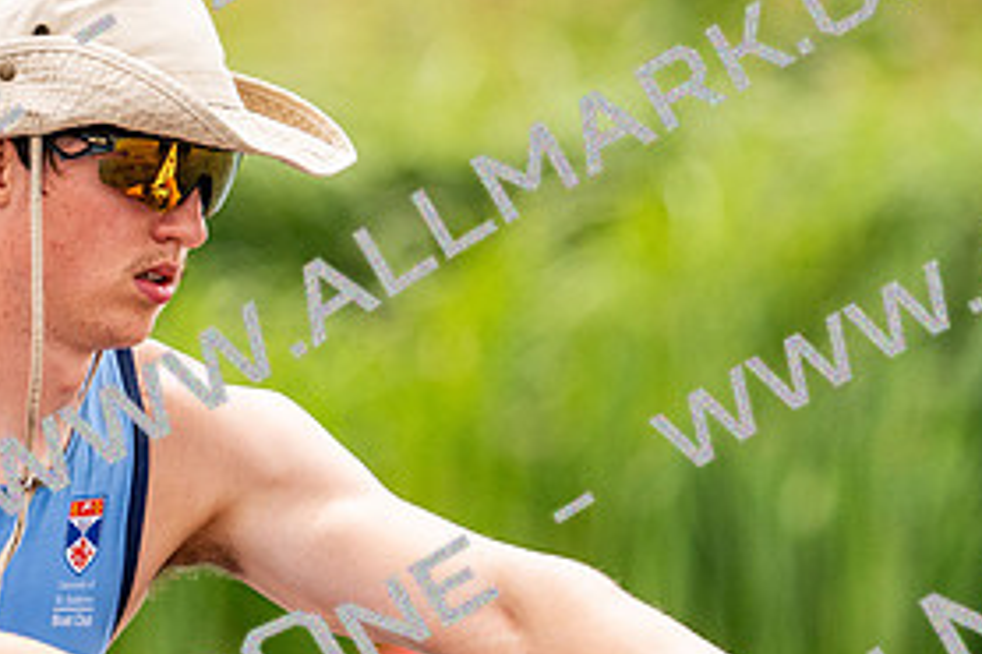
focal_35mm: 1250
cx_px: 392
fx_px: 34076
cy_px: 527
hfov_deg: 1.7
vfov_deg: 1.1
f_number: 4.5
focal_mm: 400
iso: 500
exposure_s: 1/2500
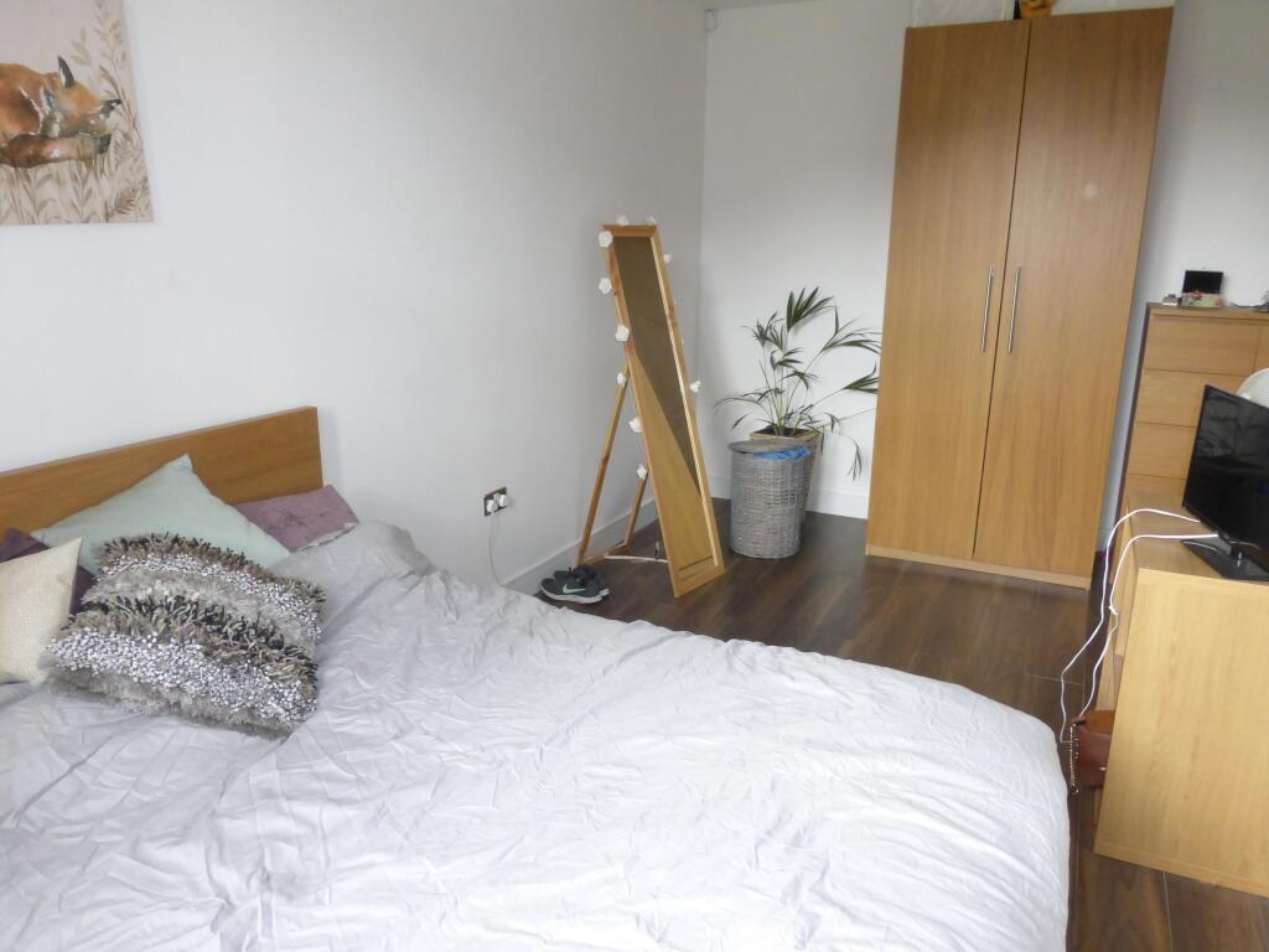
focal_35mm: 24
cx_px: 634
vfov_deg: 56.8
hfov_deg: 71.6
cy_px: 476
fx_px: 880
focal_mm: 4.3
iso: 400
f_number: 3.3
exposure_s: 1/60
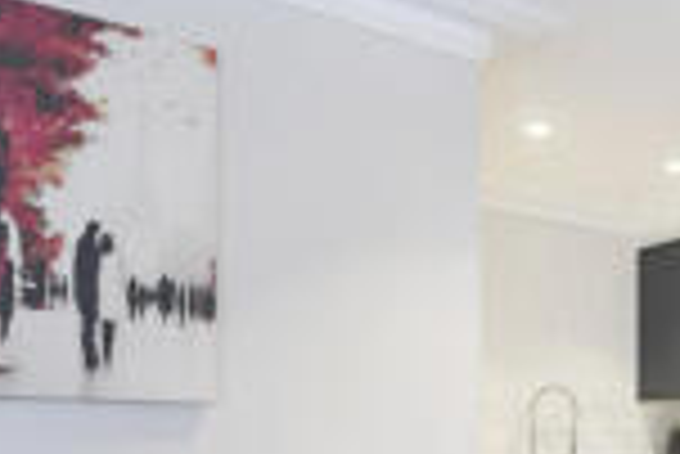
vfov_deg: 28.8
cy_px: 447
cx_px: 639
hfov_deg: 40.3
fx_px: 832
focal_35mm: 44
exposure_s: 1/4
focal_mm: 14
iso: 400
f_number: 7.1
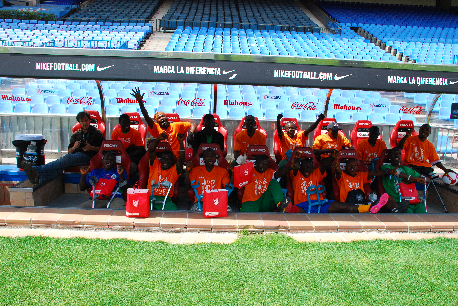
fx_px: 382
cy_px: 153
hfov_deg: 61.9
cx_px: 229
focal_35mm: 30
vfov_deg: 43.7
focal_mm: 20
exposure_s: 1/320
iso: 400
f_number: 9
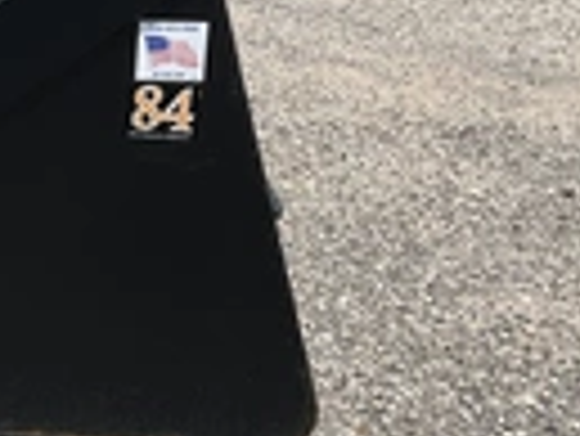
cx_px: -45
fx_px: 1509
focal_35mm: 90
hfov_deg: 20.8
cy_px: 283
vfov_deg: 16.4
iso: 25
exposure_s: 1/2320
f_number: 1.8
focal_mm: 3
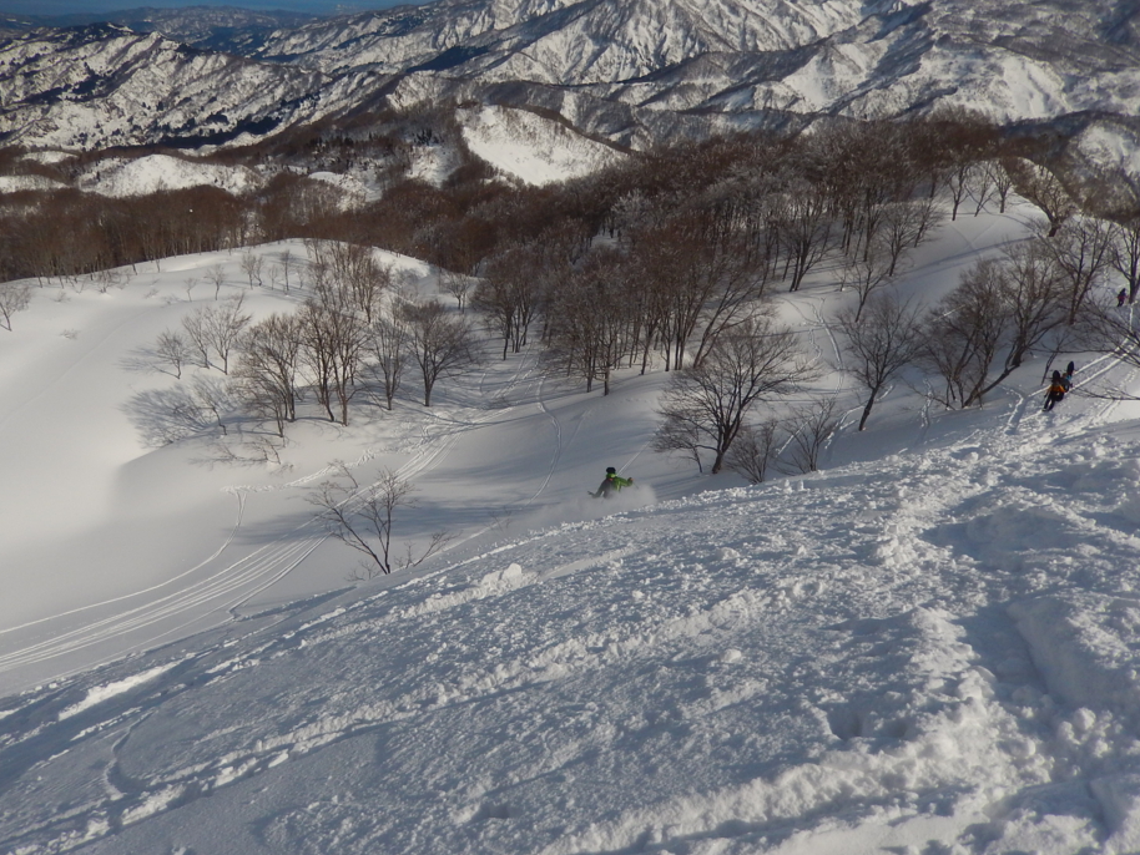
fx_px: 922
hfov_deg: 63.4
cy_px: 421
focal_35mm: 28
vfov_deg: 49.8
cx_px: 533
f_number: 6.8
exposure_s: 1/1500
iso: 125
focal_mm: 4.5
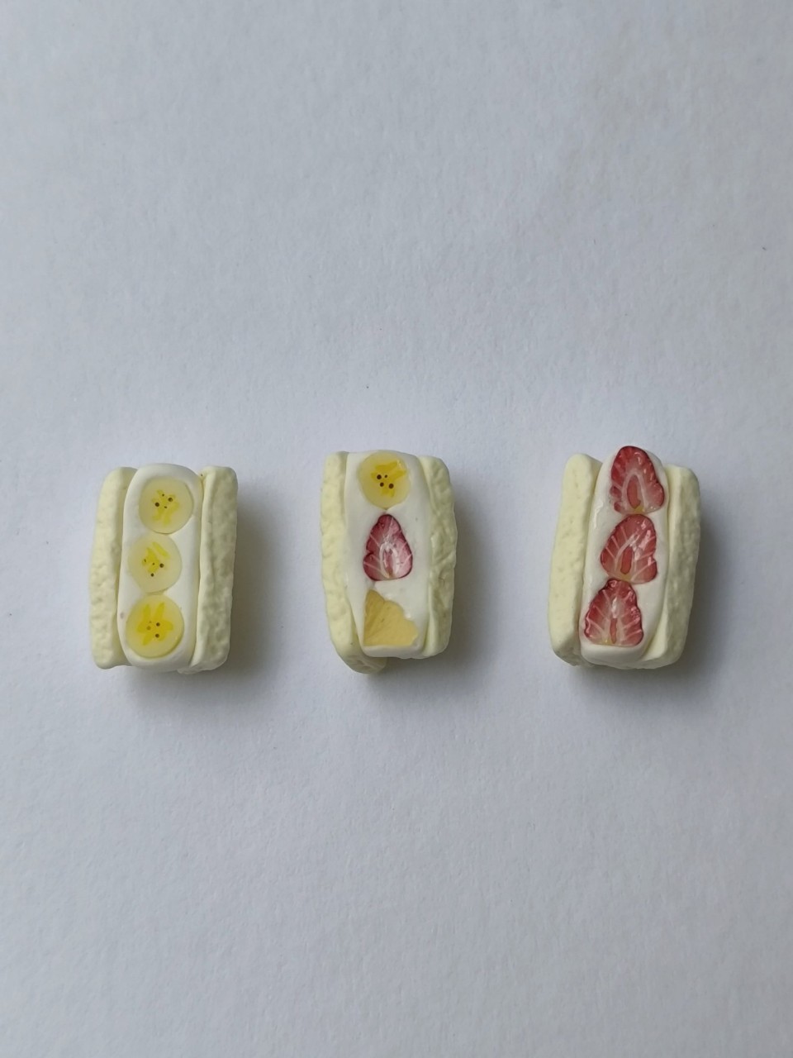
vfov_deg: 41.2
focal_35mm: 46
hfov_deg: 31.5
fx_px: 1405
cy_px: 529
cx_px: 396
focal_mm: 6.14
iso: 80
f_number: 1.65
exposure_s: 1/100
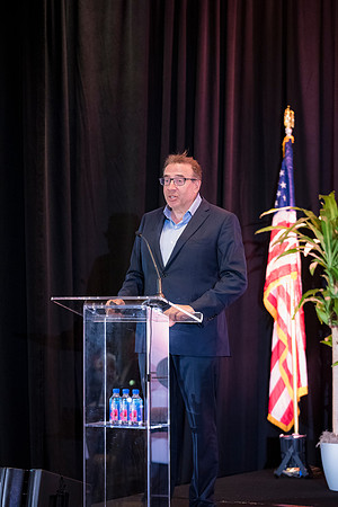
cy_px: 254
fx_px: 1634
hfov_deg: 11.8
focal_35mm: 116
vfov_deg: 17.6
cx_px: 169
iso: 5600
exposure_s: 1/160
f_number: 2.8
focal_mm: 116
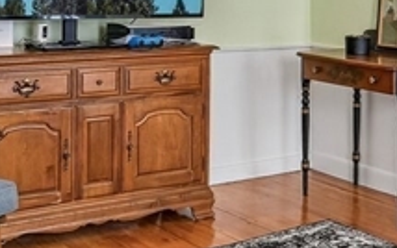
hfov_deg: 27.9
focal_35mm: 73
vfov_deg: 17.3
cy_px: -23
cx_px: 280
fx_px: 790
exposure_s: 1/13
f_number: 5.6
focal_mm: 10
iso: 200
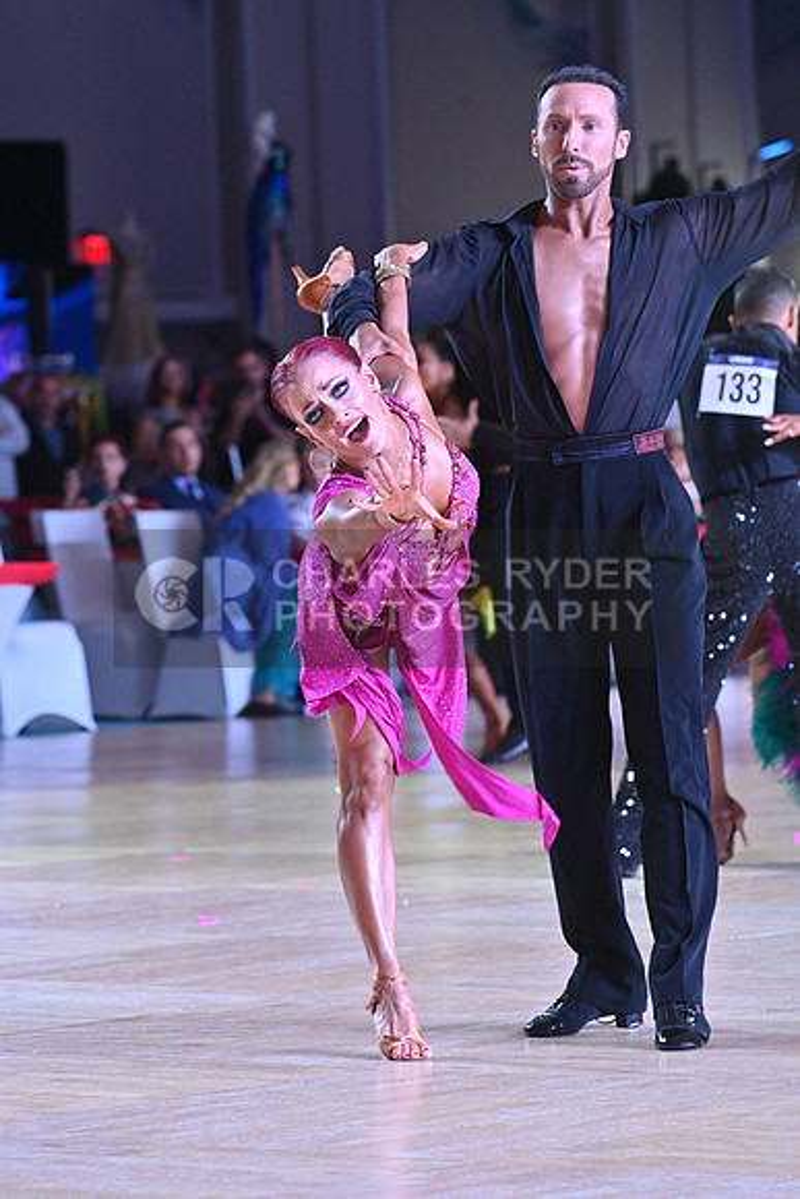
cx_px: 400
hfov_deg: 7.4
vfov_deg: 11.1
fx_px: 6163
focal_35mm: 185
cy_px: 600
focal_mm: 185
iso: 4000
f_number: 7.1
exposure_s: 1/400
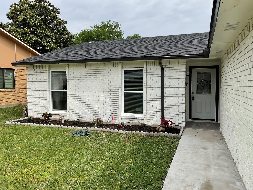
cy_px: 95
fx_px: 212
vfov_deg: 48.2
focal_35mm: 29
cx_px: 126
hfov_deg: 61.7
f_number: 1.8
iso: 16
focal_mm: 3
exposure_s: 1/1984
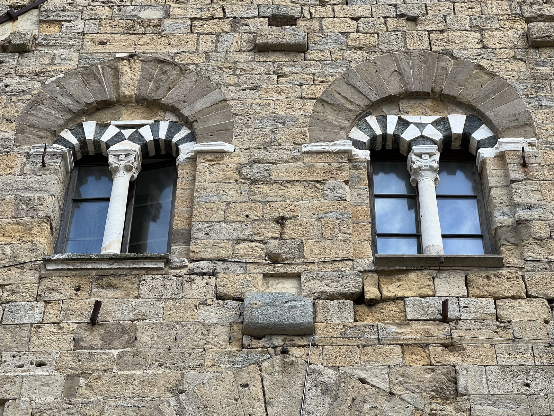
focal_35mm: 77
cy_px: 208
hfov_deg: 25.3
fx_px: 1232
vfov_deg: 19.1
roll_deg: -0.3
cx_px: 277
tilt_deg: +44.2
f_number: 2.8
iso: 32
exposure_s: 1/191
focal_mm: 9
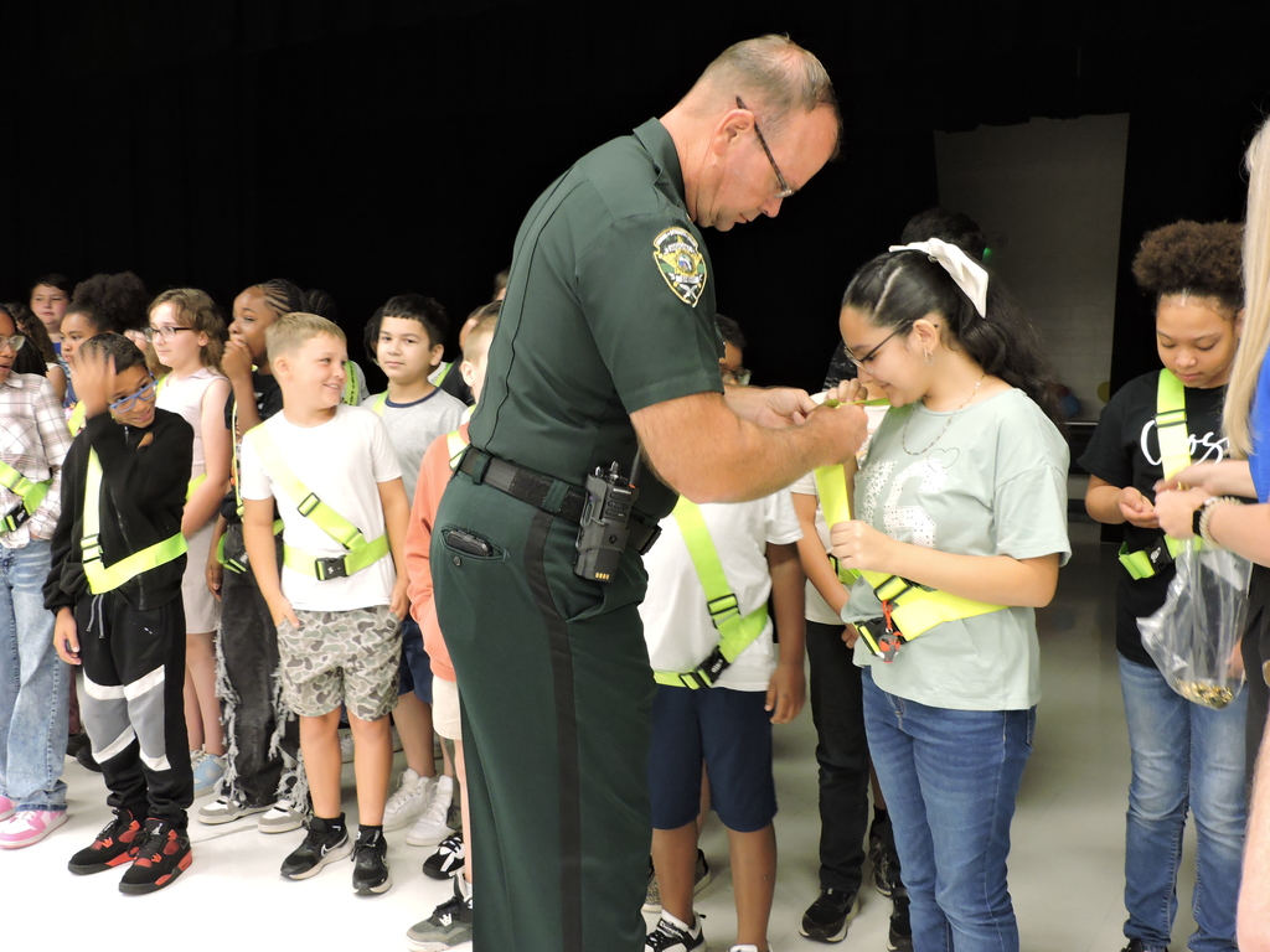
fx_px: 1284
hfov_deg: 52.6
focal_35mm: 35
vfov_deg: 40.7
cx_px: 635
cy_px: 476
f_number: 3.3
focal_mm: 6.2
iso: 400
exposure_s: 1/20
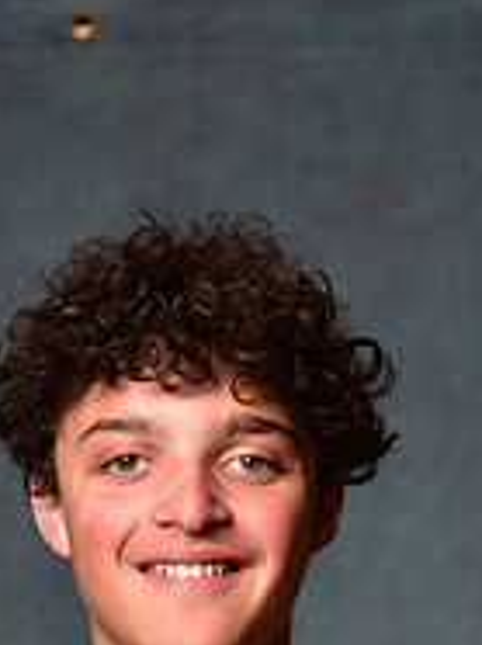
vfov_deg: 9.2
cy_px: 992
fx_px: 3908
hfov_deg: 7.1
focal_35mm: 210
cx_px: 134
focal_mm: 70
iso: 100
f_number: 5
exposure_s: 1/200
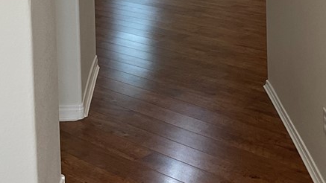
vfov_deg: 15.1
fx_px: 640
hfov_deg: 28.6
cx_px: 165
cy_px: -90
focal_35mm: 74
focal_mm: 3
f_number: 1.8
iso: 50
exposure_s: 1/60
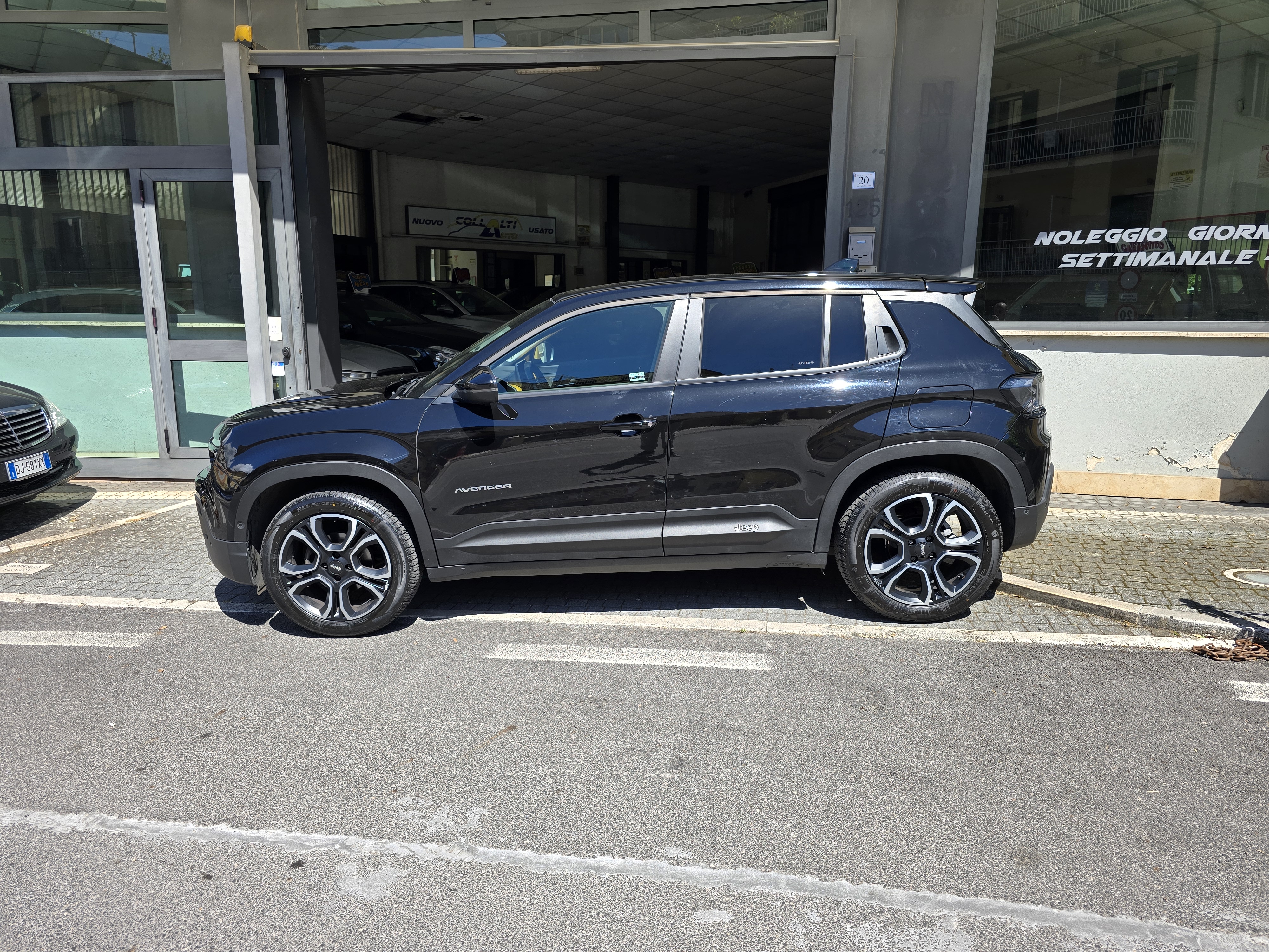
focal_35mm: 23
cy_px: 476
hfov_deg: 73.9
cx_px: 634
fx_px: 843
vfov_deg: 58.9
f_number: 1.7
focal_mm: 6.3
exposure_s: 1/415
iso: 12
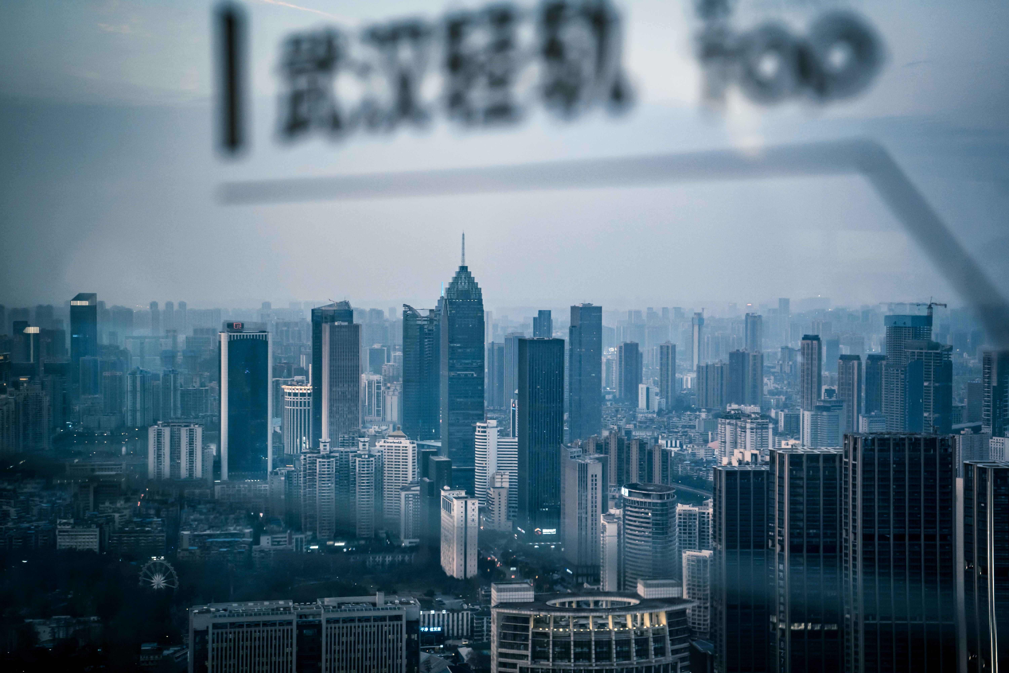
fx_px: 1457
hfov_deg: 38.2
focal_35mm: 52
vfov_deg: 26.0
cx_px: 504
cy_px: 336
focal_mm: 52
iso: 1600
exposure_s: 1/60
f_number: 5
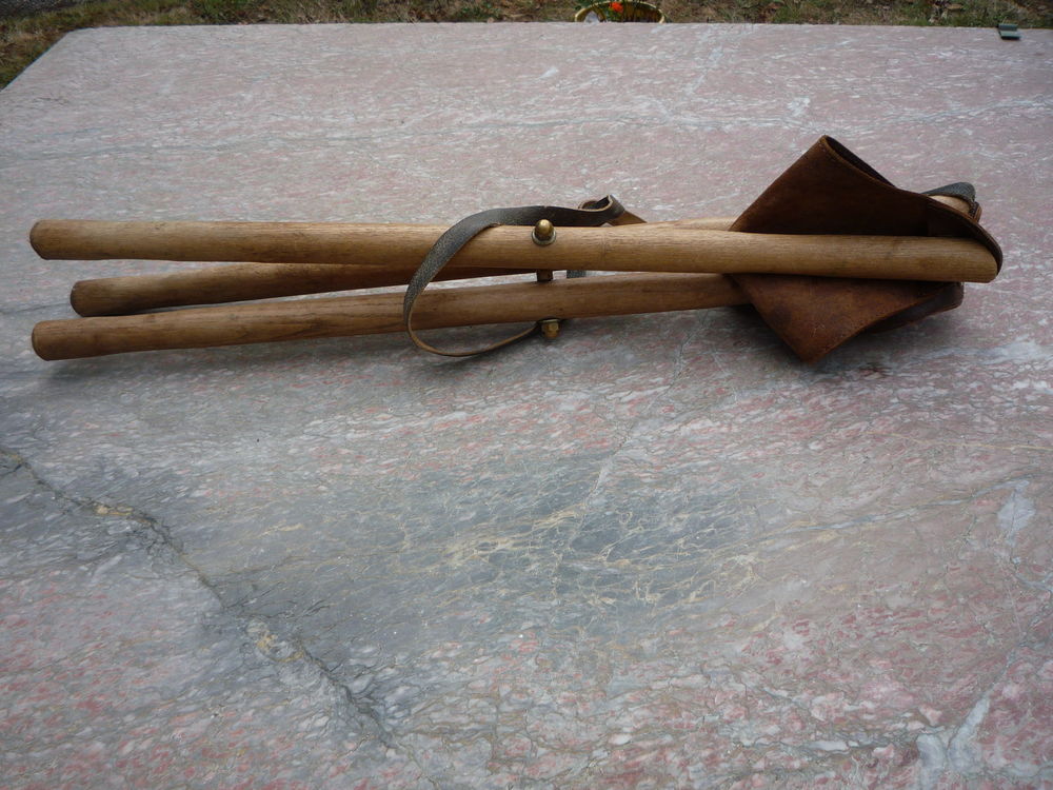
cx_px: 526
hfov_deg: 60.0
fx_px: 913
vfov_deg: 46.8
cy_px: 395
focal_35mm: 30
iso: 100
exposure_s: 1/400
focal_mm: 5.2
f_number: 4
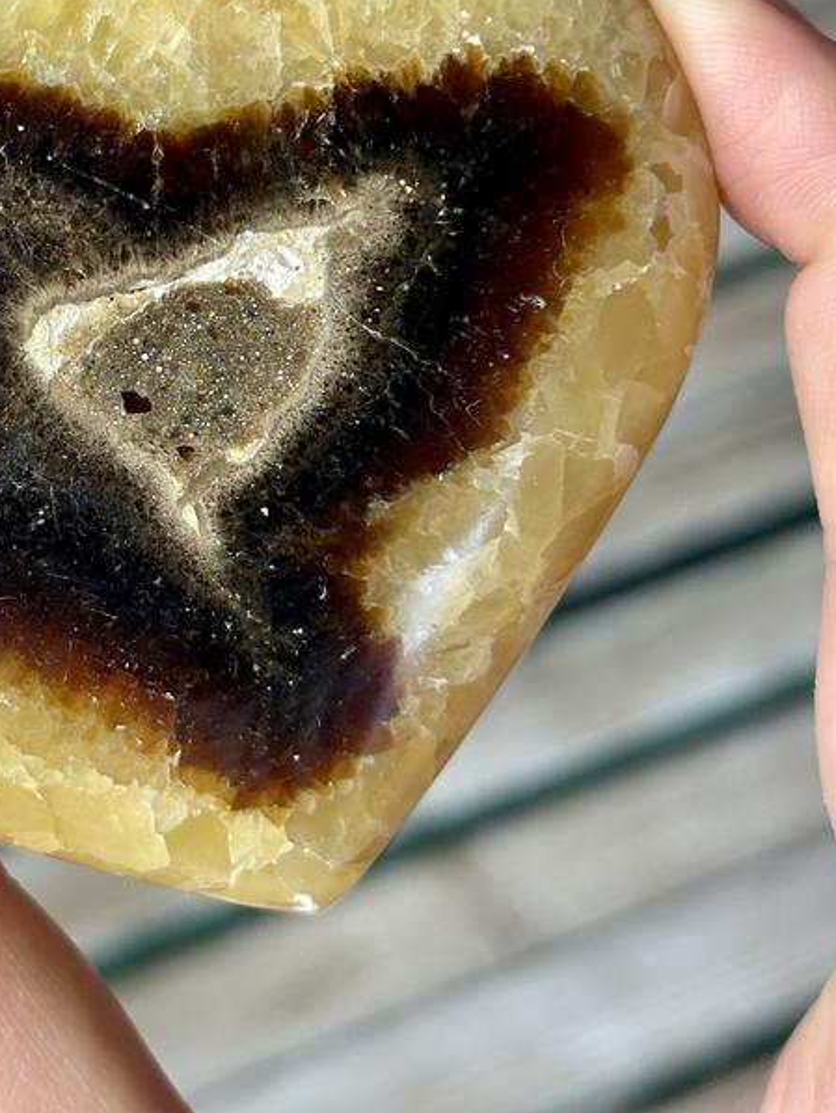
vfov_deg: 21.9
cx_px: 166
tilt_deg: -55.5
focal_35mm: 89
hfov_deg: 16.5
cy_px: 370
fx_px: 2864
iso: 64
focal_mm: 5.96
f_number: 1.6
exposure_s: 1/100
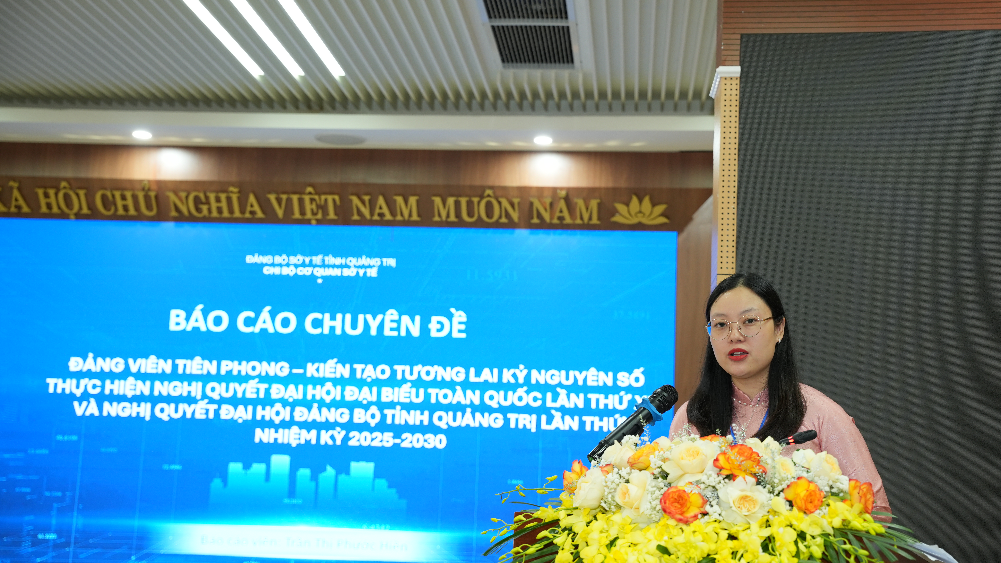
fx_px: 1303
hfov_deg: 42.0
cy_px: 313
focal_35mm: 49
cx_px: 501
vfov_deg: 24.4
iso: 800
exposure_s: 1/100
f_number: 3.5
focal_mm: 46.1
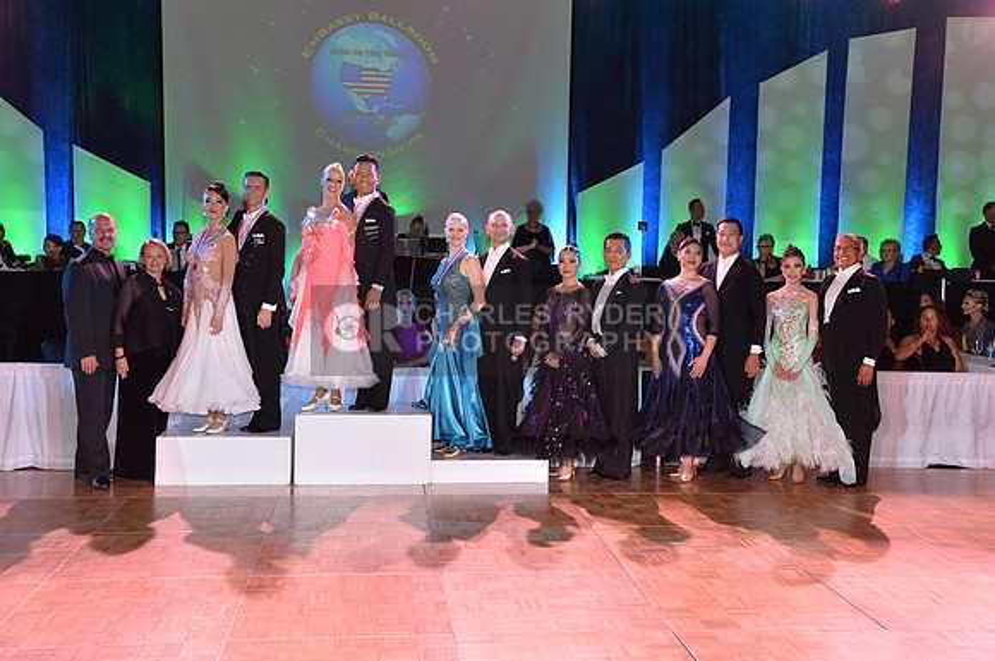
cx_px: 498
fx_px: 1214
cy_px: 330
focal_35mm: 44
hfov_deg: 44.6
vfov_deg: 30.4
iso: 2000
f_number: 5.6
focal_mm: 44
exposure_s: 1/250
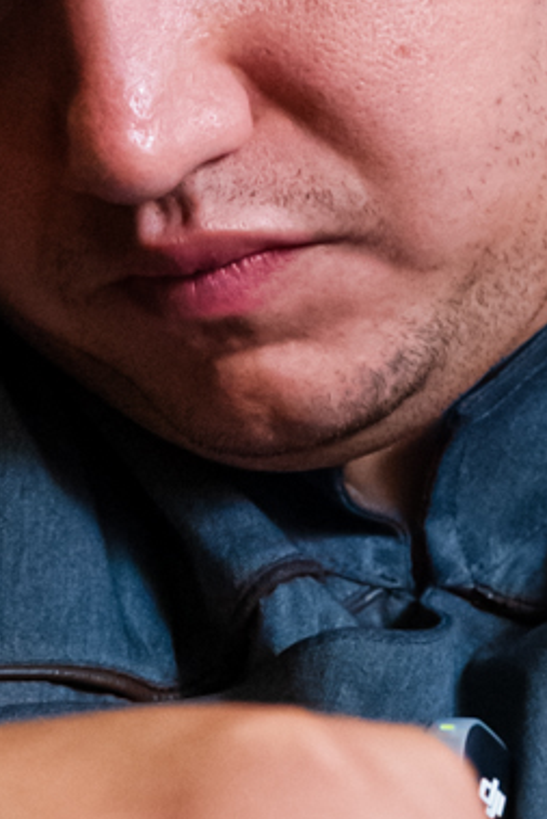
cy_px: 564
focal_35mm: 267
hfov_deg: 5.2
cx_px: 331
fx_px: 6079
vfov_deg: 7.7
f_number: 4
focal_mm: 30
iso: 1250
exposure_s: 1/250
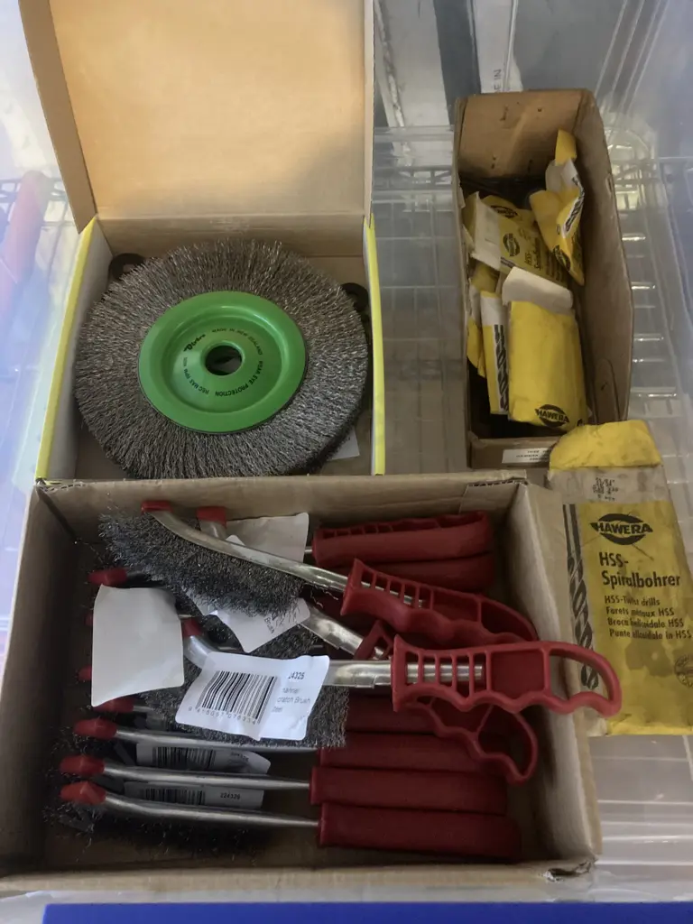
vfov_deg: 63.4
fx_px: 747
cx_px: 346
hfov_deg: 49.7
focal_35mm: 28
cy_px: 462
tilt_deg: -60.1
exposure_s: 1/20
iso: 640
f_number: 1.8
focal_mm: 3.99
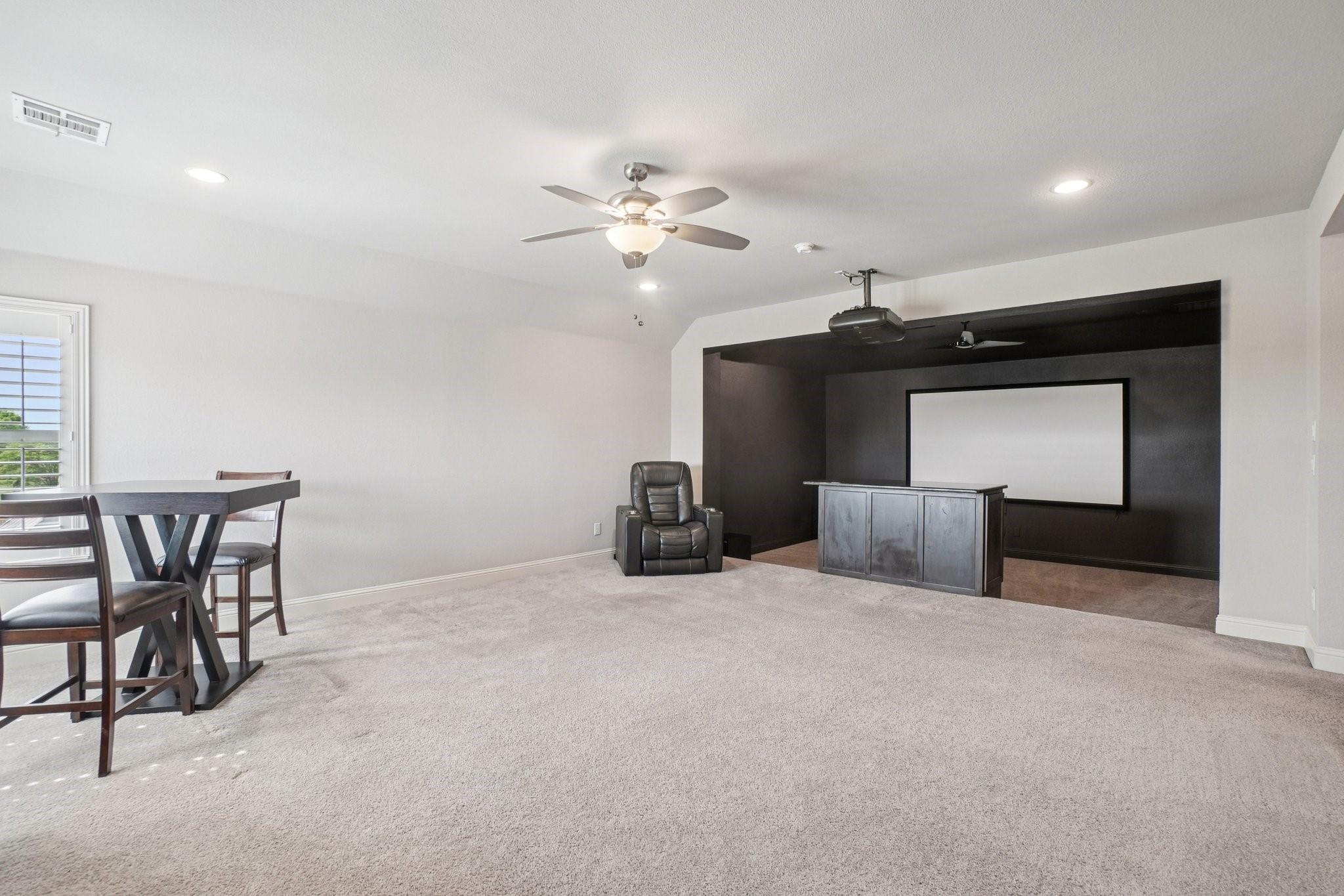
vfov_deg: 77.3
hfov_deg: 100.4
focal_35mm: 15
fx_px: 560
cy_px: 448
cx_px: 672
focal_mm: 10
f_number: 8
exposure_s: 1/15
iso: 400
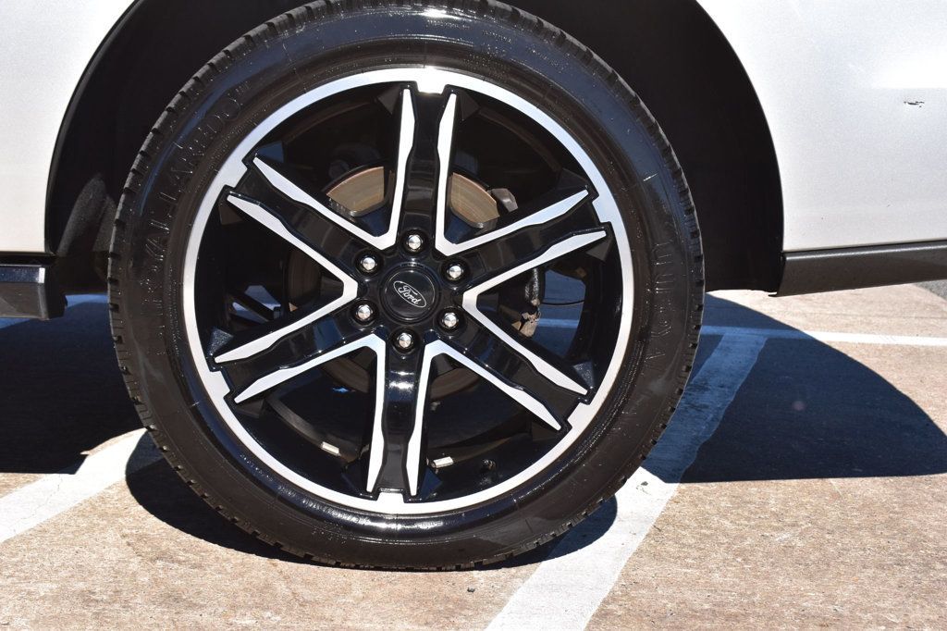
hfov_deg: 35.1
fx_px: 1499
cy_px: 316
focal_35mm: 57
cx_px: 474
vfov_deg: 23.8
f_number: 11
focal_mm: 38
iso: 400
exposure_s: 1/400
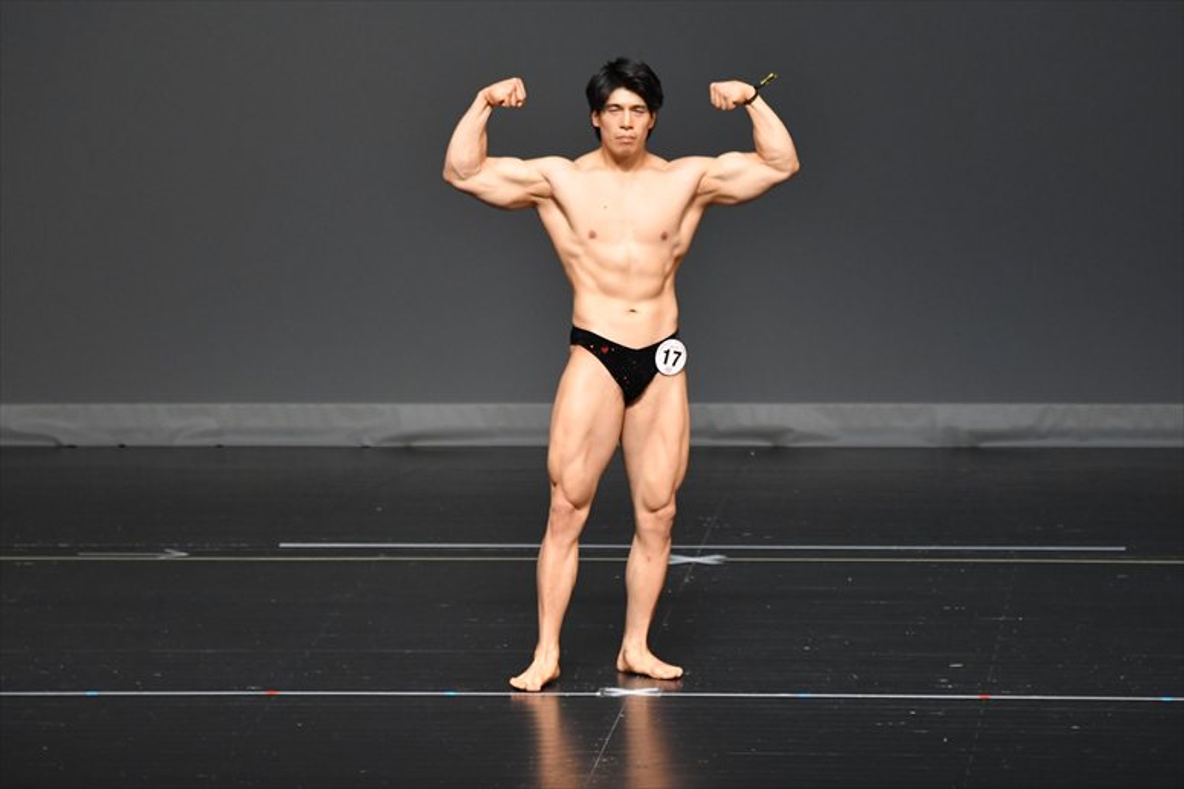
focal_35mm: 300
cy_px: 394
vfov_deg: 4.6
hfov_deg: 6.9
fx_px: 9862
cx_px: 592
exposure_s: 1/400
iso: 2500
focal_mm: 200
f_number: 5.6
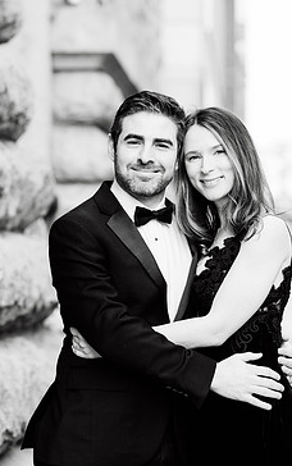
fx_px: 1920
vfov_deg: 13.8
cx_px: 147
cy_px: 207
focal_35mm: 151
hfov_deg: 8.7
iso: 400
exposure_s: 1/250
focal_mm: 120
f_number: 4
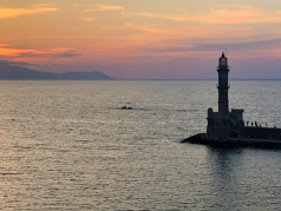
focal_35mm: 96
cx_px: 119
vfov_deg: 15.4
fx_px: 780
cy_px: 54
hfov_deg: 20.4
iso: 16
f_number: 2.4
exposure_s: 1/578
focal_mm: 6
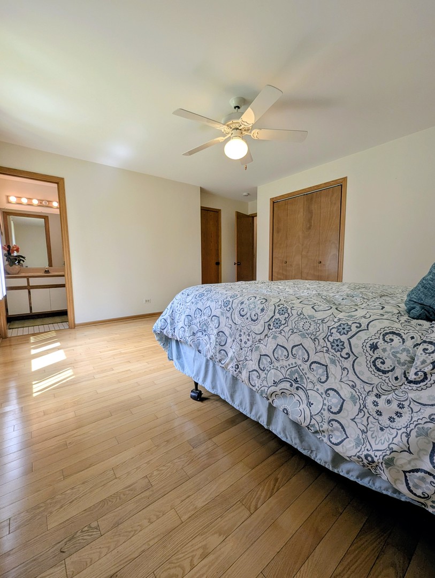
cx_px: 218
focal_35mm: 13
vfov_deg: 106.1
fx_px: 217
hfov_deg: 90.1
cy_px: 289
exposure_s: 1/120
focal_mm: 1.95
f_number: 2.2
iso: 85
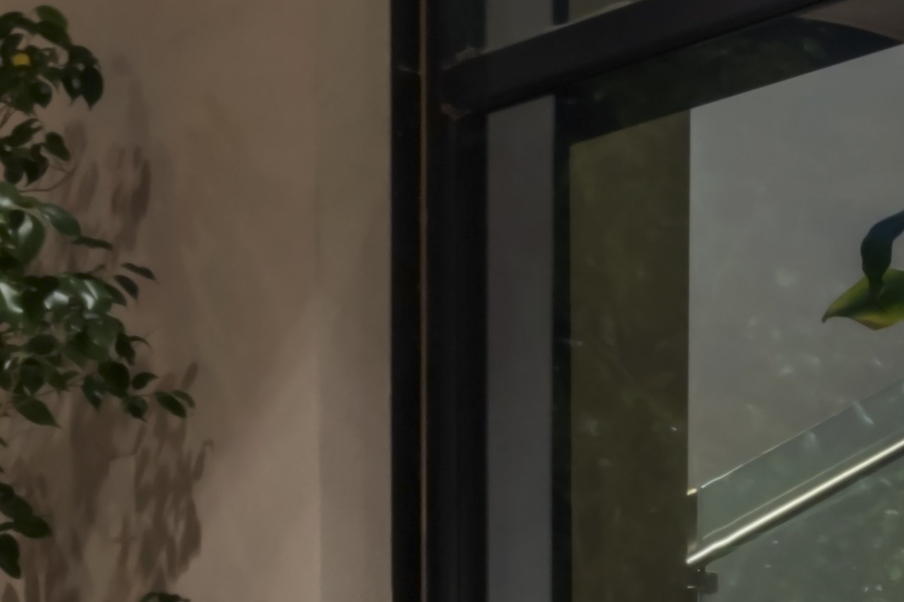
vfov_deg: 11.8
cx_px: 2103
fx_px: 2712
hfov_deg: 13.9
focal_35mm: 108
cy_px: 1060
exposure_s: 8
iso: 200
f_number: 16
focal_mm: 19
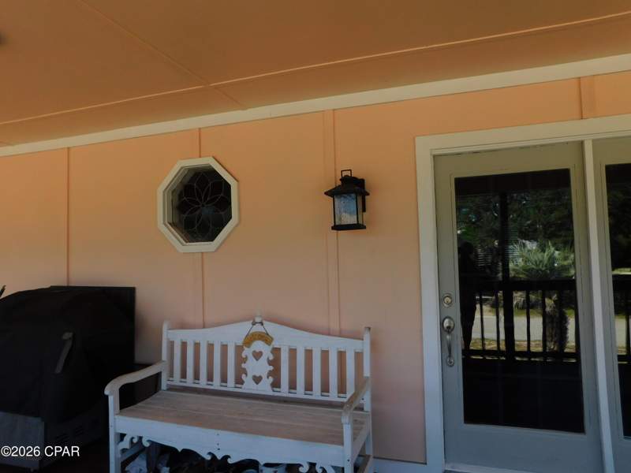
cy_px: 236
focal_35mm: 23
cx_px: 316
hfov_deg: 73.9
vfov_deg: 58.9
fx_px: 419
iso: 125
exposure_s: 1/500
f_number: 3
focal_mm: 4
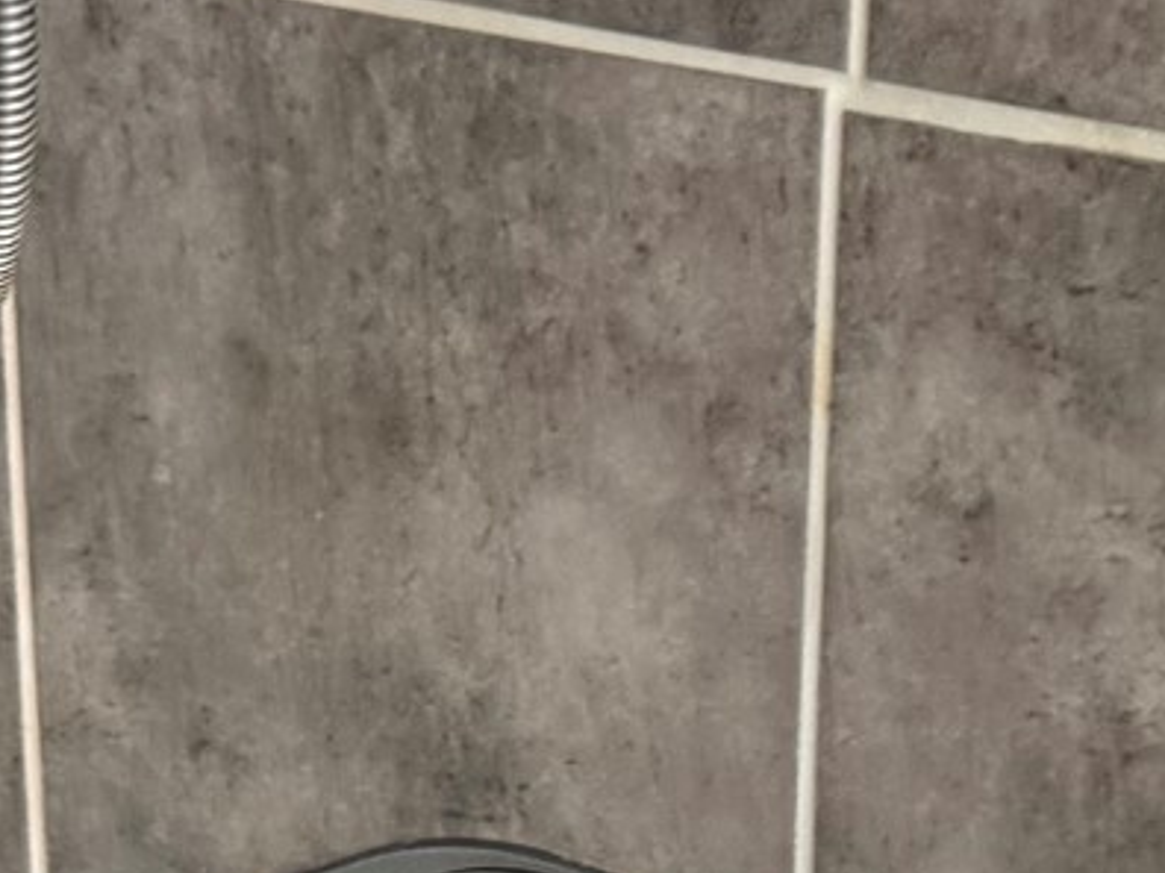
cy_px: 1196
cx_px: 159
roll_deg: +1.7
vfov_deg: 11.6
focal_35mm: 124
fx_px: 4173
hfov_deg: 15.7
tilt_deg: -27.7
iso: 400
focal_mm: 6.76
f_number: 1.78
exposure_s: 1/60
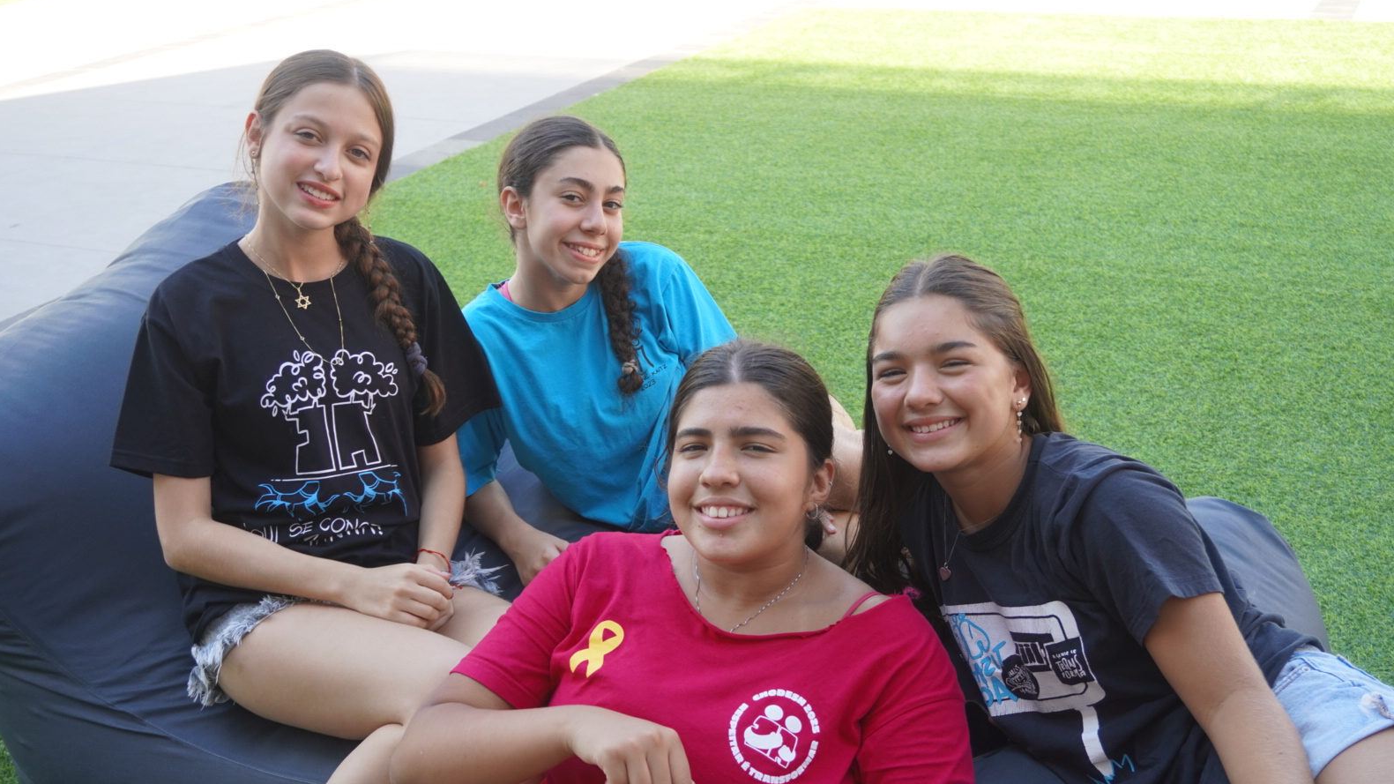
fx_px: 1663
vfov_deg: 26.5
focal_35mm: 45
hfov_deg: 45.5
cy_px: 428
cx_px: 710
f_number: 4.5
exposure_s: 1/160
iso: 200
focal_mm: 28
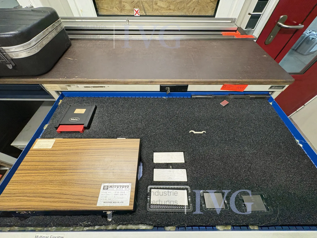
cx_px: 158
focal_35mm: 14
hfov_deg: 102.1
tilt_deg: -53.2
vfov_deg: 85.7
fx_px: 128
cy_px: 119
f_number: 2.2
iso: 320
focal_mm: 2.22
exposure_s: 1/50
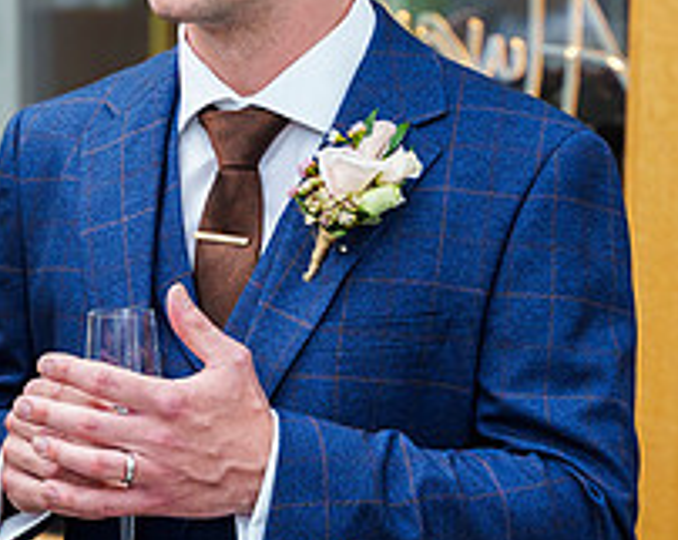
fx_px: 3346
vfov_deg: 9.2
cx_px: -100
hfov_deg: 11.4
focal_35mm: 167
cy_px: 236
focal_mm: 53
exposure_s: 1/1600
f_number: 3.5
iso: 800
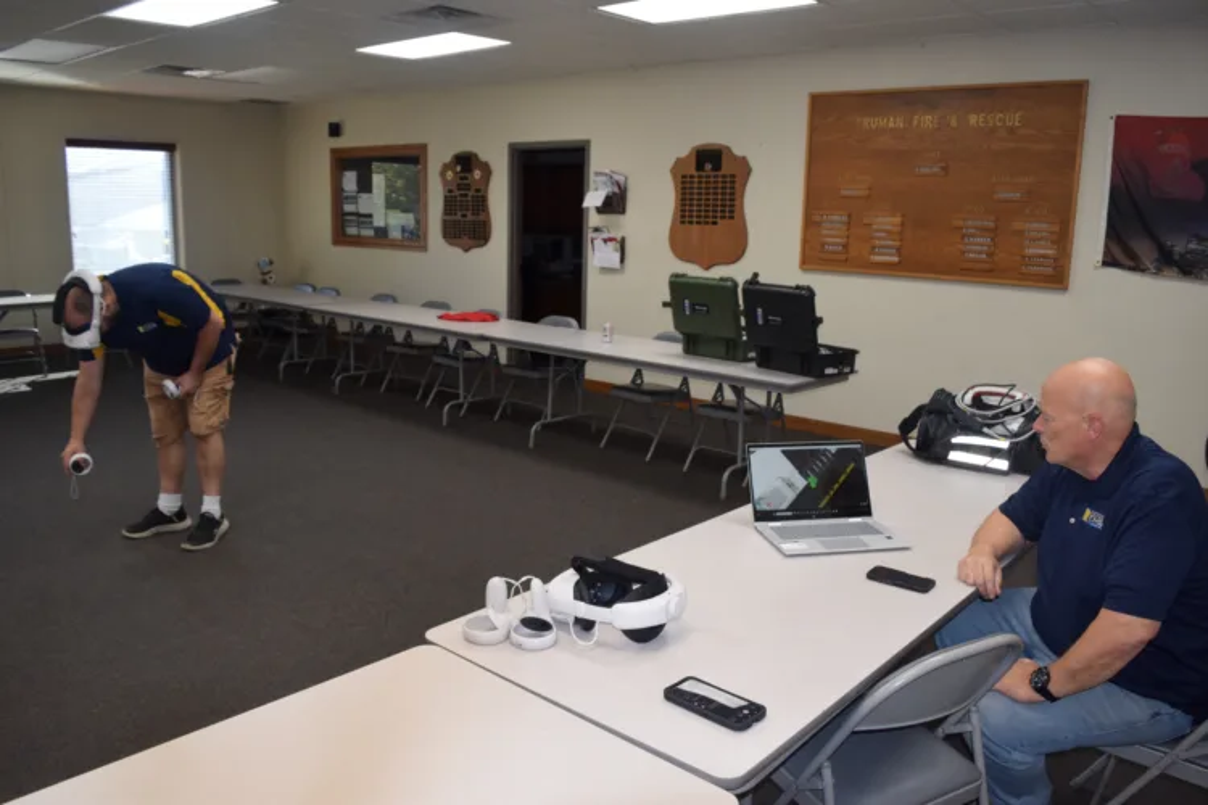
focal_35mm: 27
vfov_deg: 47.9
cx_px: 604
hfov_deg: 67.4
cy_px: 402
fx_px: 906
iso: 720
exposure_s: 1/125
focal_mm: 18
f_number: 5.6
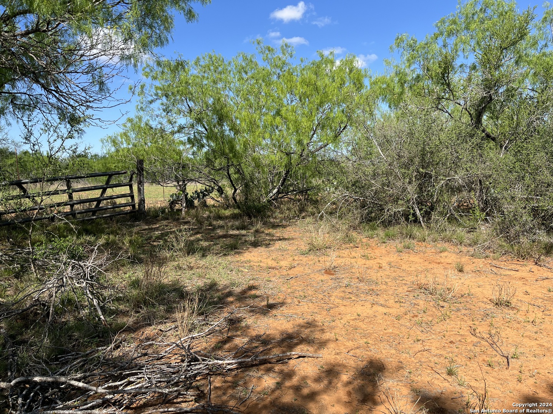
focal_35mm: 26
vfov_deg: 53.1
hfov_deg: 67.3
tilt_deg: -4.1
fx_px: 415
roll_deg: +0.6
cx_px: 276
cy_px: 207
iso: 50
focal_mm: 5.1
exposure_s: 1/2825
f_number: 1.6
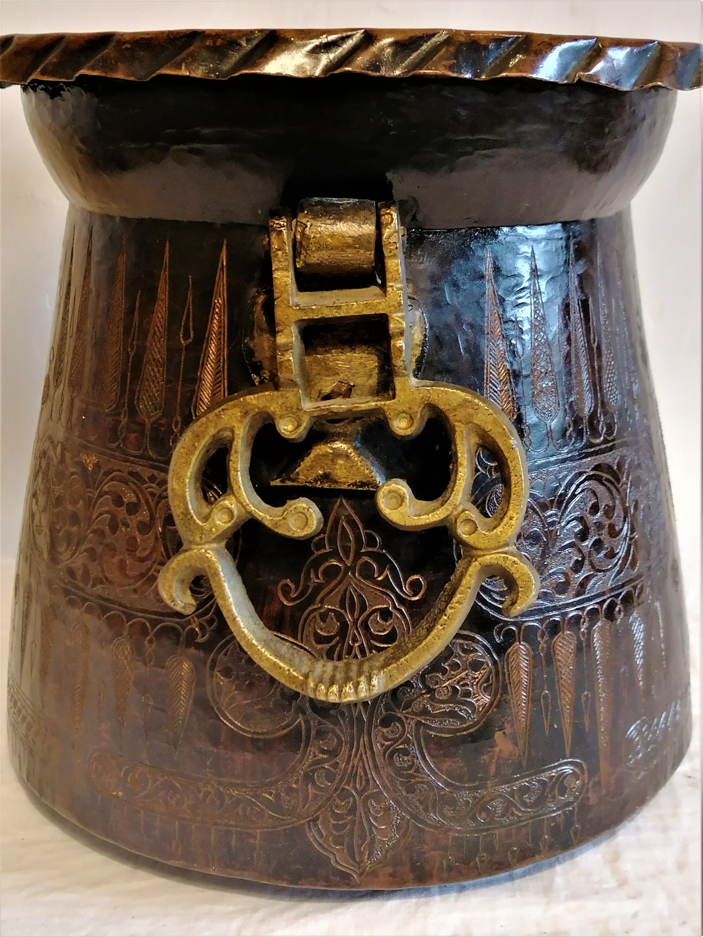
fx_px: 1327
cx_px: 352
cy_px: 468
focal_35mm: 49
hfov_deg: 29.7
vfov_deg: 38.9
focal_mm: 5.4
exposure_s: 1/40
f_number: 1.8
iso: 500
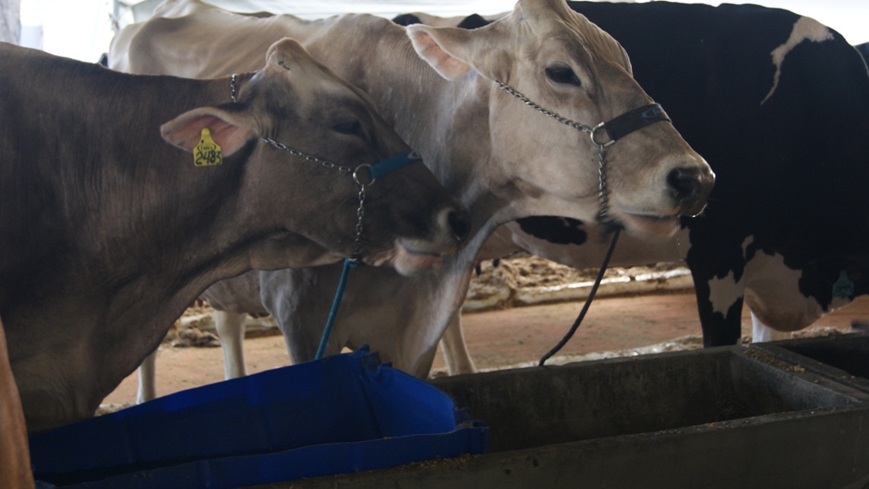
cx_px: 432
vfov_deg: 21.6
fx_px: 1280
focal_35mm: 56
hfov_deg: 37.5
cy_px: 210
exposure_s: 1/15
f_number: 5
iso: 400
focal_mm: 35
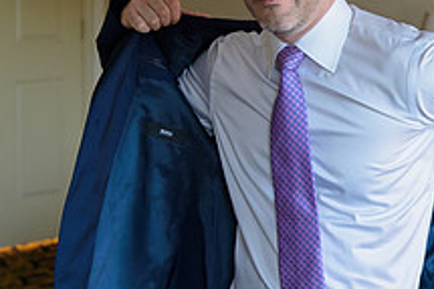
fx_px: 1301
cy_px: 132
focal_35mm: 108
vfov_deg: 12.7
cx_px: 456
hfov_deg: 18.3
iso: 640
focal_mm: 40
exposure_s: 1/125
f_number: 3.2
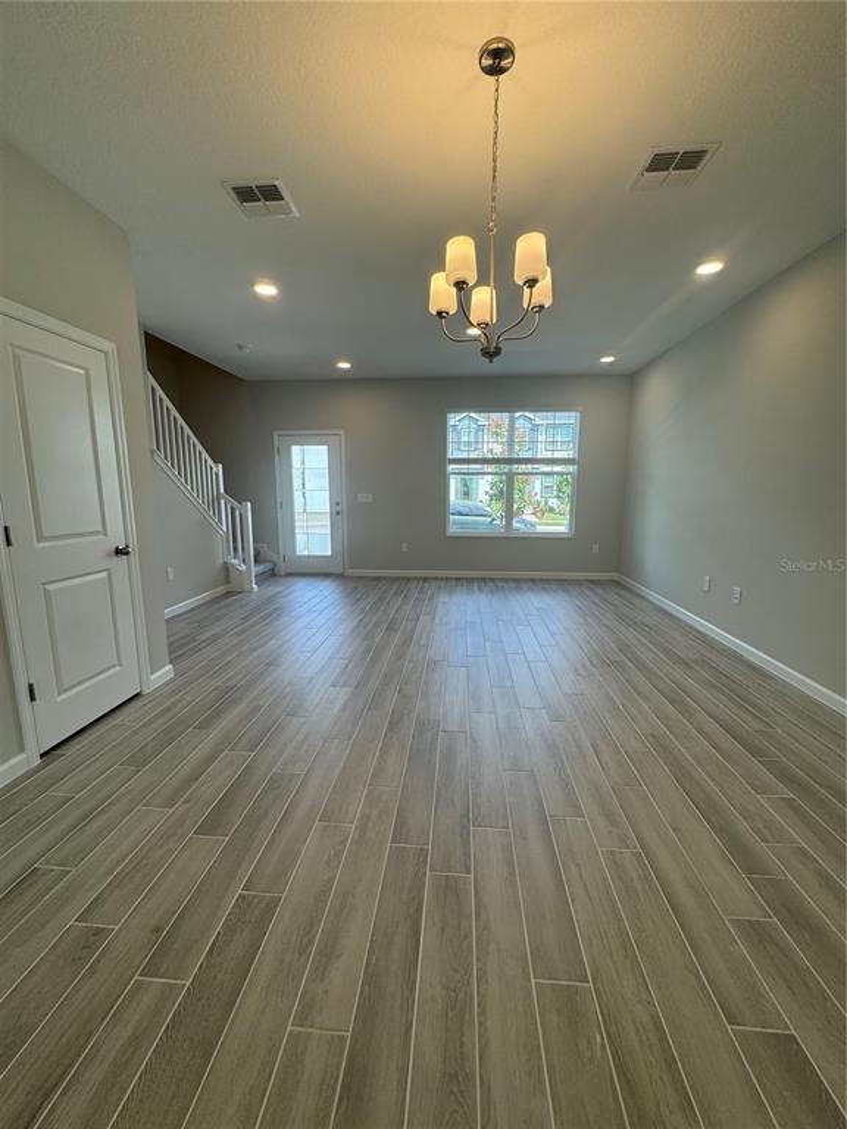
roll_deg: +0.9
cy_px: 564
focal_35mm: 14
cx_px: 424
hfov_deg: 85.7
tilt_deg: -9.3
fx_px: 457
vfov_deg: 102.1
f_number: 2.2
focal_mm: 2.22
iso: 50
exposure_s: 1/120
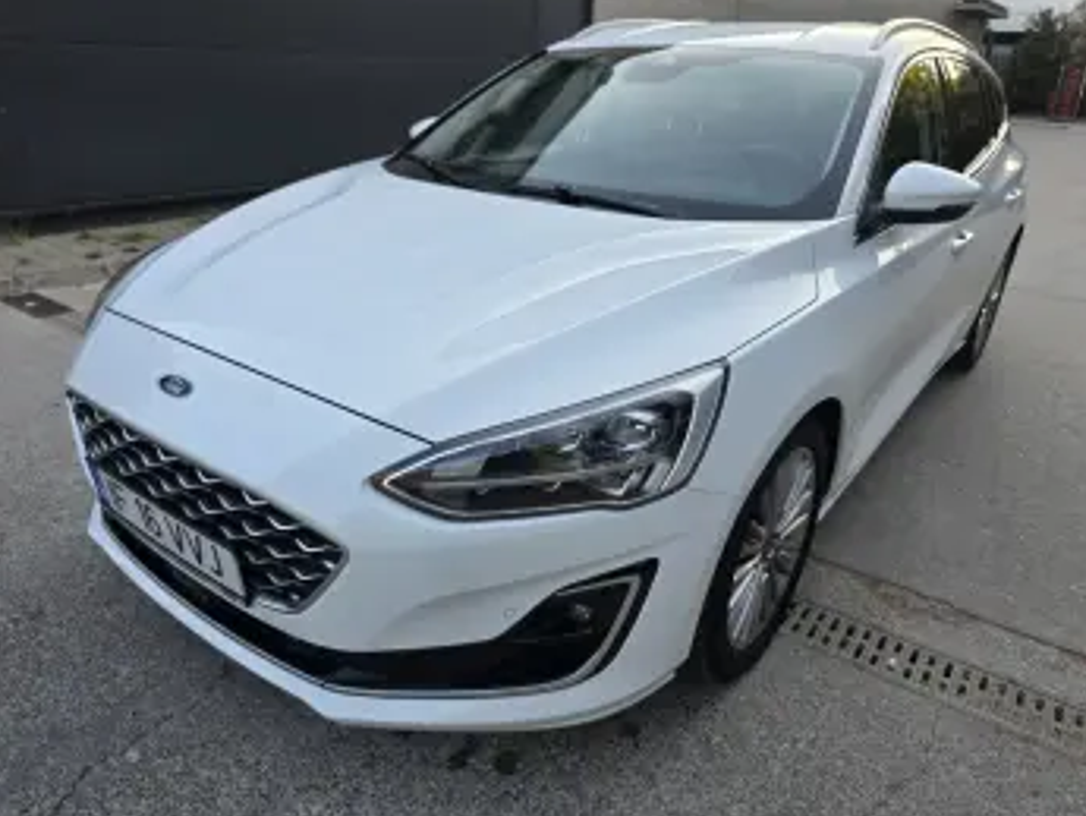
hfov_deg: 71.6
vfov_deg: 56.8
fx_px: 753
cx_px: 526
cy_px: 416
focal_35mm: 24
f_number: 1.7
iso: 50
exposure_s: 1/359
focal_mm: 6.3
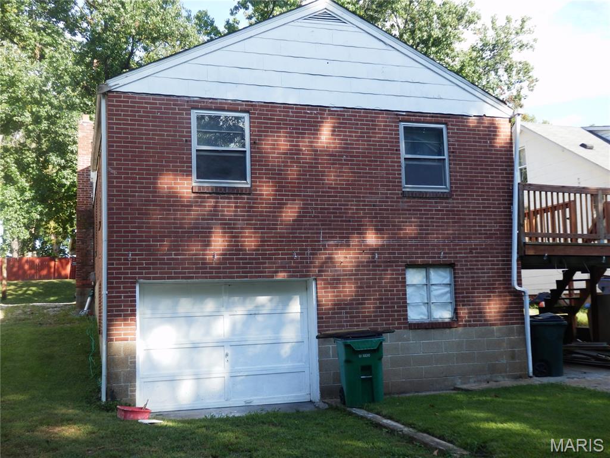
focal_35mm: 37
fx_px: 652
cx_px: 305
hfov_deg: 50.1
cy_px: 229
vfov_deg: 38.7
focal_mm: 6.6
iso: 80
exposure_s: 1/200
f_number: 3.6
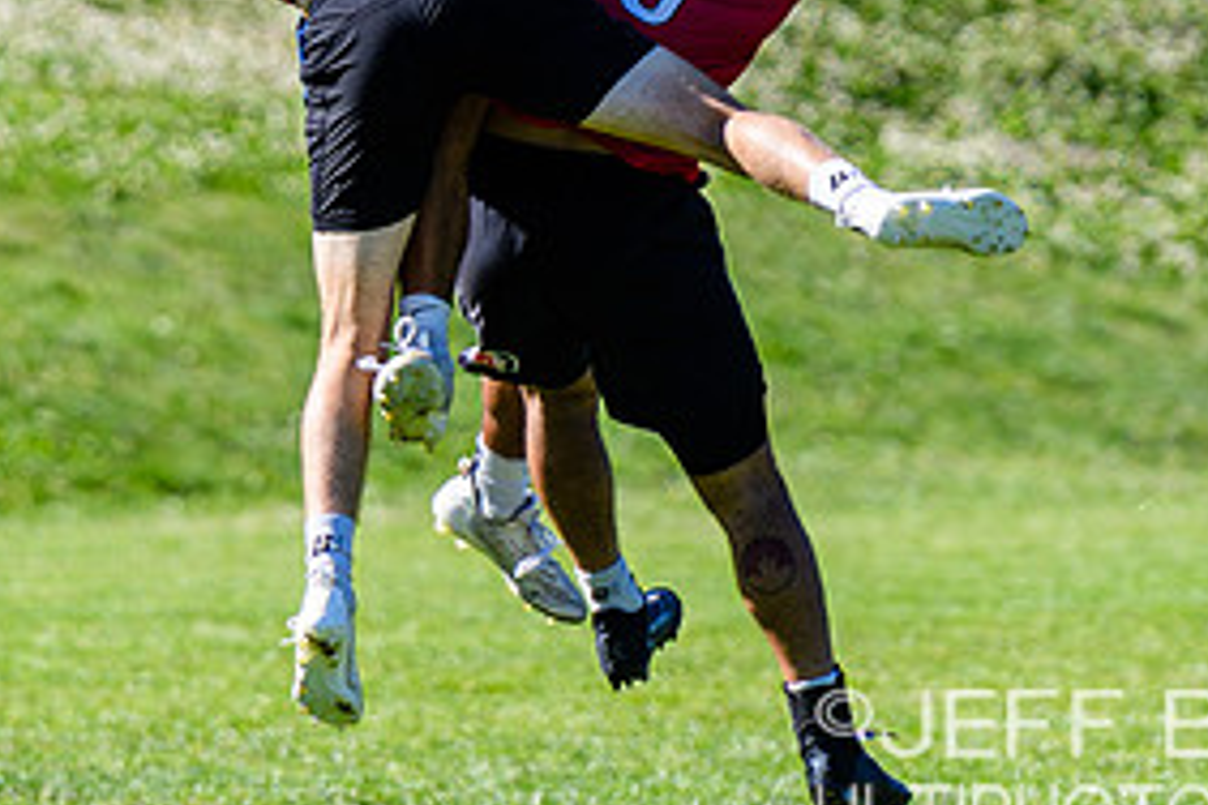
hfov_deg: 2.0
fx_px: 34056
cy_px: 54
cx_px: 490
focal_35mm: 1015
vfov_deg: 1.4
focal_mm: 200
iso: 100
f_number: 3.2
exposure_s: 1/1000
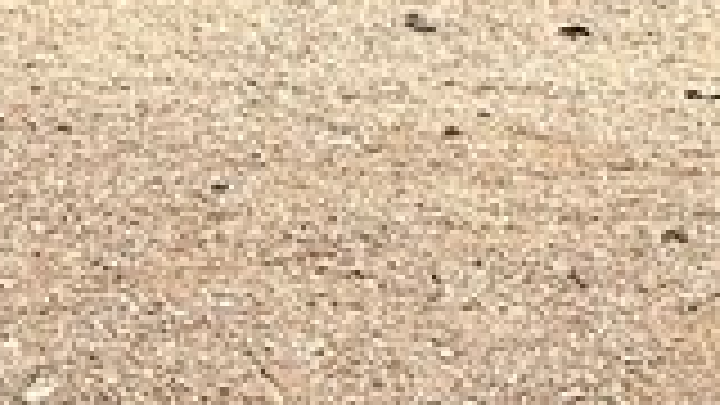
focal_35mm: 334
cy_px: -904
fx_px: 6377
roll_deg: -1.0
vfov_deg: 3.5
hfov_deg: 6.4
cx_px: -382
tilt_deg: -0.2
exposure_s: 1/7634
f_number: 1.78
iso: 64
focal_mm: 6.86
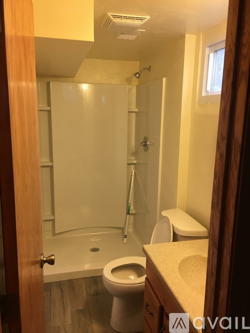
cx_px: 125
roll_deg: -1.1
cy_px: 166
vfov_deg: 61.7
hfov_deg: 48.2
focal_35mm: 29
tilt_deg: -9.4
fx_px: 279
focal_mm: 4.15
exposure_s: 1/30
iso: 64
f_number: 2.2
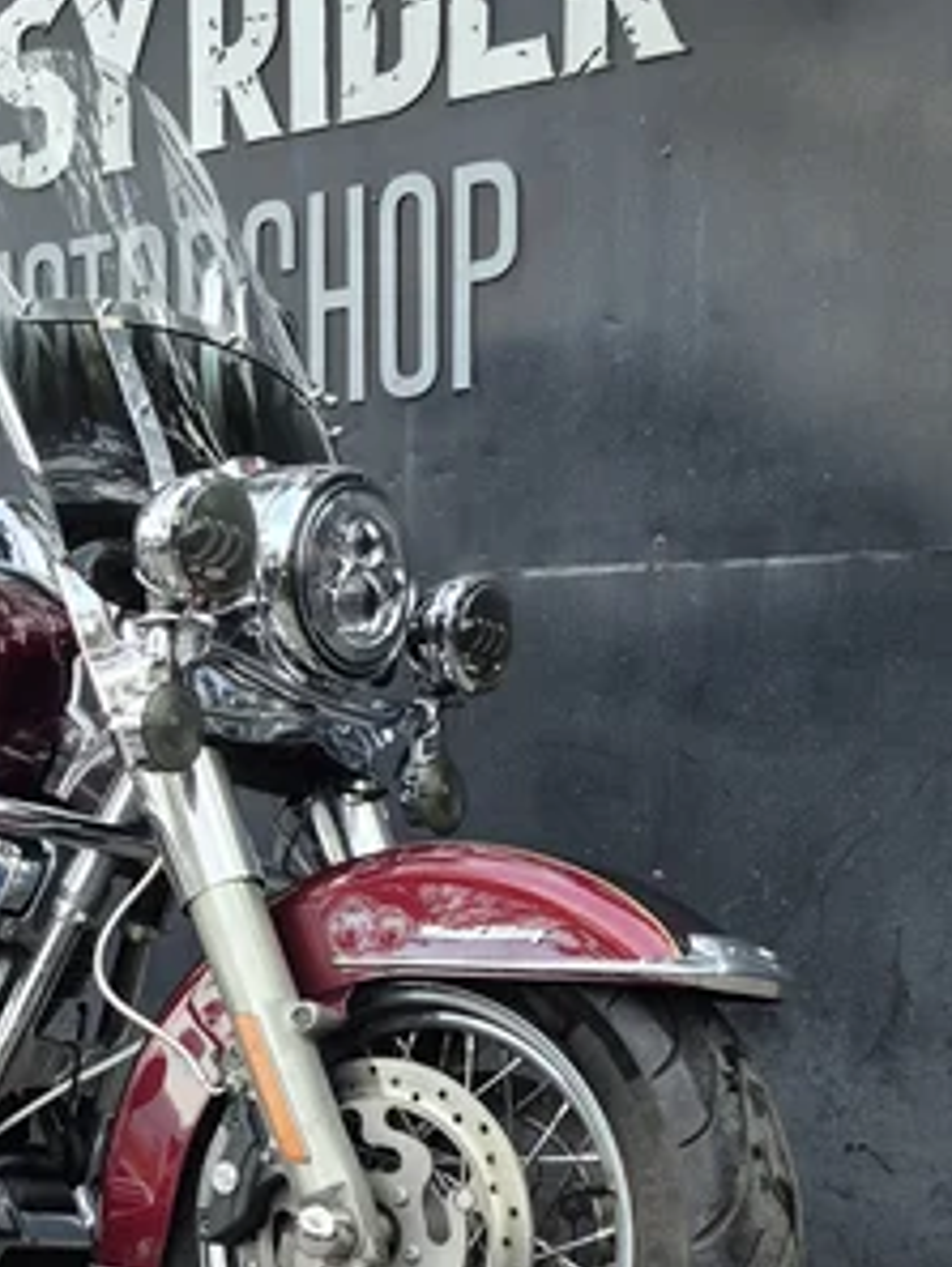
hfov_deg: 24.0
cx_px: -32
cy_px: 892
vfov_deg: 32.8
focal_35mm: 58
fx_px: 2125
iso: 80
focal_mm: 5.4
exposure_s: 1/100
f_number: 1.8
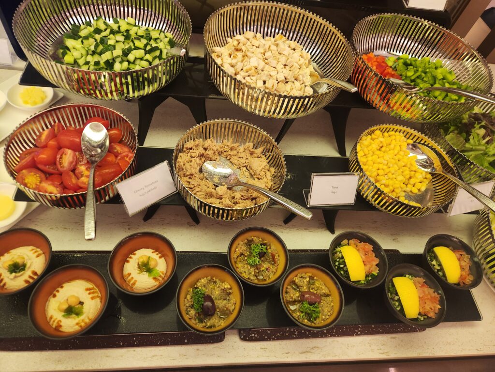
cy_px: 186
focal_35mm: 23
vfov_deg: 58.9
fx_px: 329
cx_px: 248
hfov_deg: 73.9
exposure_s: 1/33.3
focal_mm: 5.4
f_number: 1.8
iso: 500
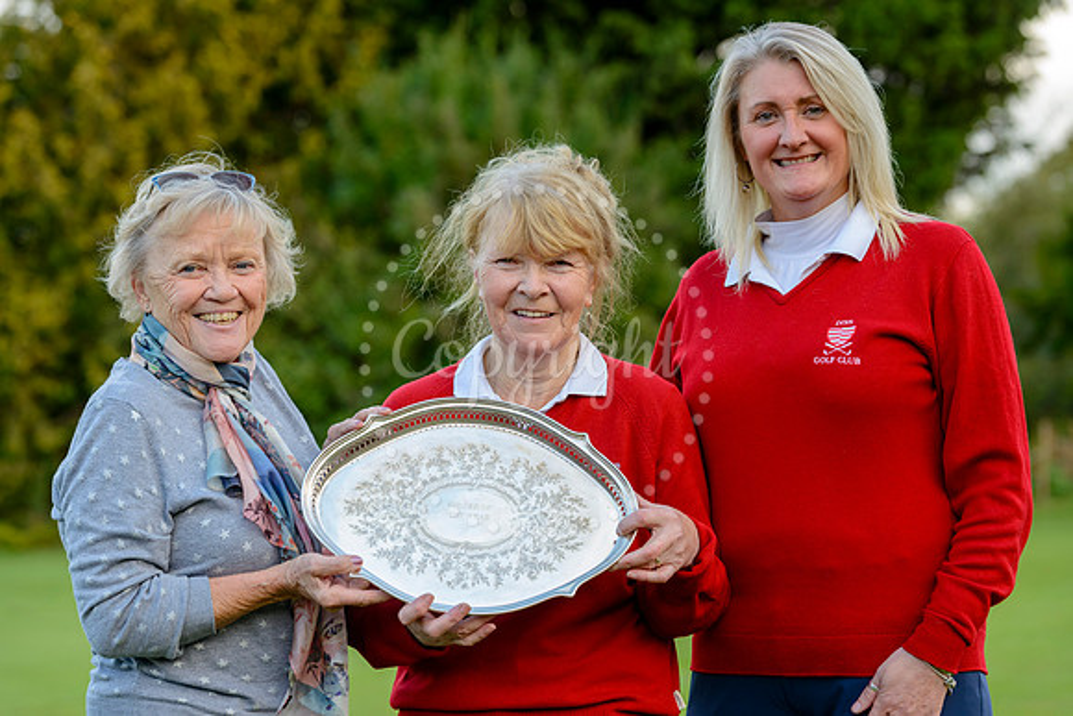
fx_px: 3339
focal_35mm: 112
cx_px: 536
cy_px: 358
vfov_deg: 12.2
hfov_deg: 18.3
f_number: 4.8
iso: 400
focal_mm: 112
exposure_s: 1/250
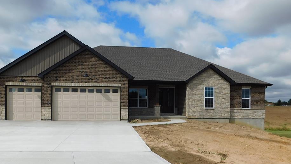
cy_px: 106
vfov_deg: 41.1
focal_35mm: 28
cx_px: 137
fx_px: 216
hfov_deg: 67.9
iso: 125
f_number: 6
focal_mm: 4
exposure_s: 1/800
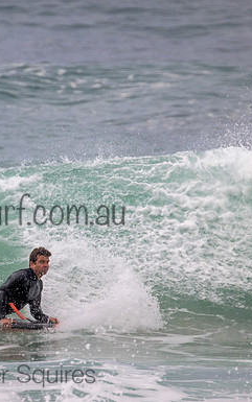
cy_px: 201
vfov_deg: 1.7
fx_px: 13490
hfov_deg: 1.1
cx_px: 15
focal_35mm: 1229
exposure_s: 1/2000
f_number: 11
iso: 900
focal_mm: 800
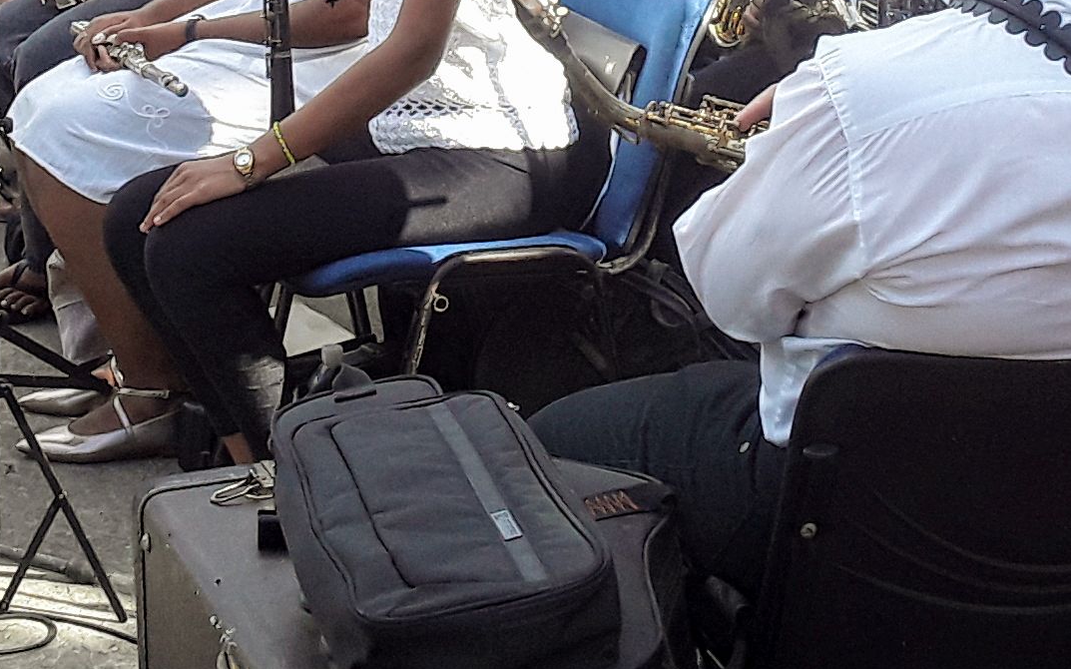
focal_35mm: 100
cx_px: 345
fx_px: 2918
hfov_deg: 20.7
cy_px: -134
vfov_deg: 12.8
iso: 40
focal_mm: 3.3
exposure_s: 1/457
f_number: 2.2
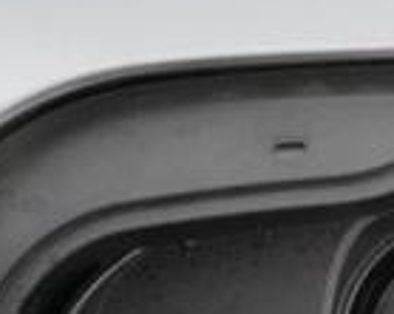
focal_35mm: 121
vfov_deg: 11.8
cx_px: 575
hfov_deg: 14.9
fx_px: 1410
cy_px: 566
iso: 12800
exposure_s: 1/320
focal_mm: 28
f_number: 2.8
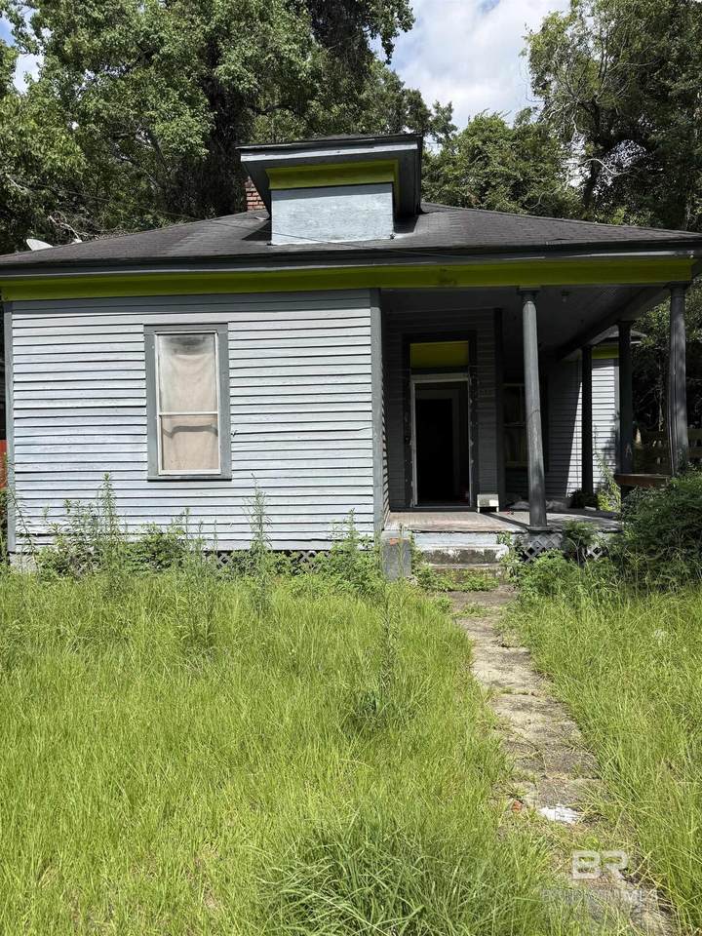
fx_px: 649
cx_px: 351
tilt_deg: +0.3
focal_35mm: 24
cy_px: 468
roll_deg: +1.0
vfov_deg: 71.6
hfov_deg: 56.8
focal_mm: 6.76
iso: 80
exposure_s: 1/4167
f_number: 1.78
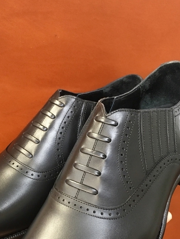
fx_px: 339
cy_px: 181
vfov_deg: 37.9
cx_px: 66
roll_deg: -2.0
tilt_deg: -26.0
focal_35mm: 49
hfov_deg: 29.6
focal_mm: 4.15
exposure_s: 1/30
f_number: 2.2
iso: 160
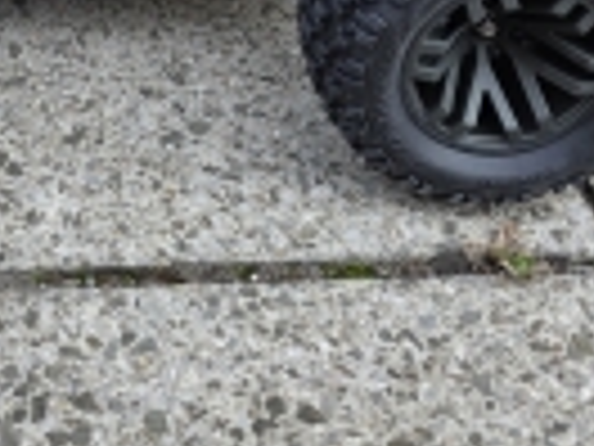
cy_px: -79
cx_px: 72
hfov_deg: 30.4
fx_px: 1047
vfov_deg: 22.3
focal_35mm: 61
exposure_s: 1/180
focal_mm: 6.3
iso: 50
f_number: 1.7
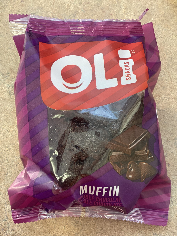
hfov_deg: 28.0
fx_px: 355
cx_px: 88
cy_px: 118
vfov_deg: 36.8
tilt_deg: -78.5
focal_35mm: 52
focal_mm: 6
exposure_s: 1/120
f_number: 2
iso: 100
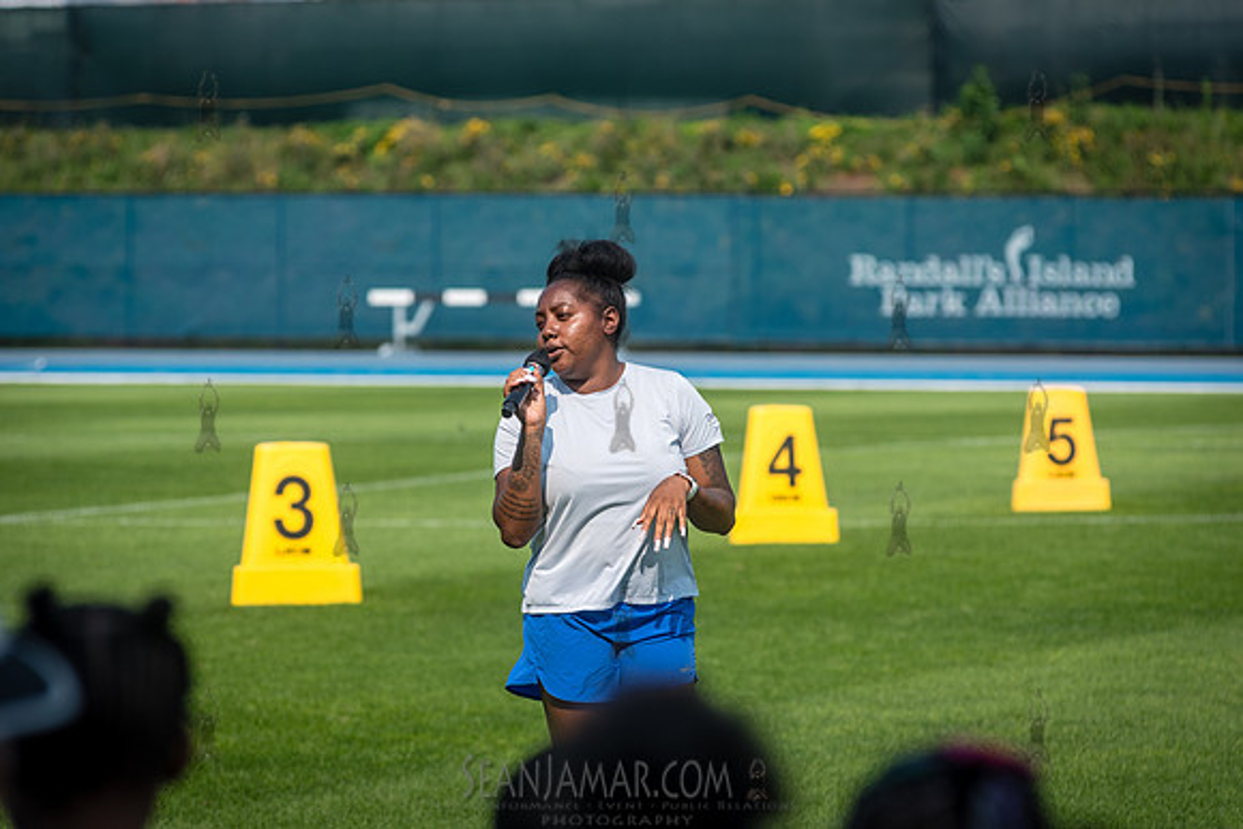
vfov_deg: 6.5
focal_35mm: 213
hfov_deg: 9.7
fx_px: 7347
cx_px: 644
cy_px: 414
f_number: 5.6
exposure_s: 1/1000
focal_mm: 200
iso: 160
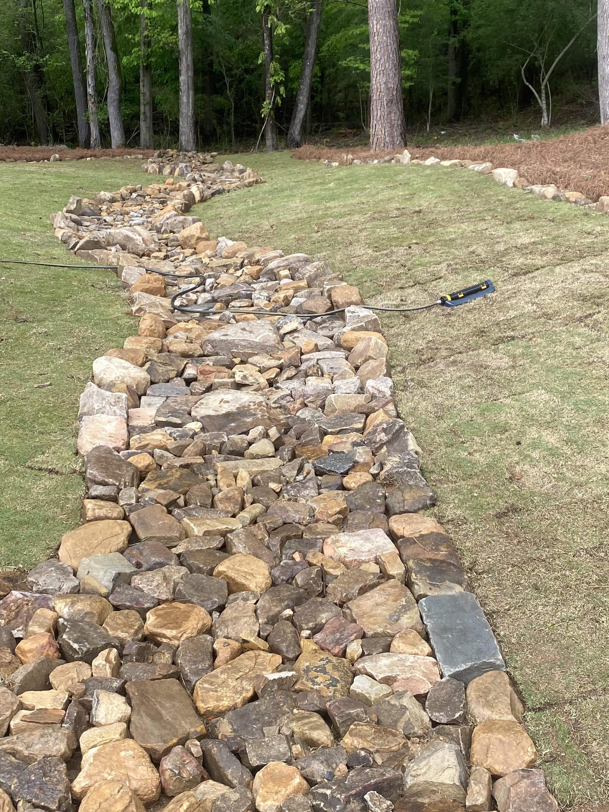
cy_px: 384
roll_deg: +1.2
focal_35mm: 44
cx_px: 284
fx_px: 1032
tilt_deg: -20.3
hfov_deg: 32.9
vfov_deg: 42.9
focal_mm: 4.25
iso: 32
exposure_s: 1/626
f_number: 1.8
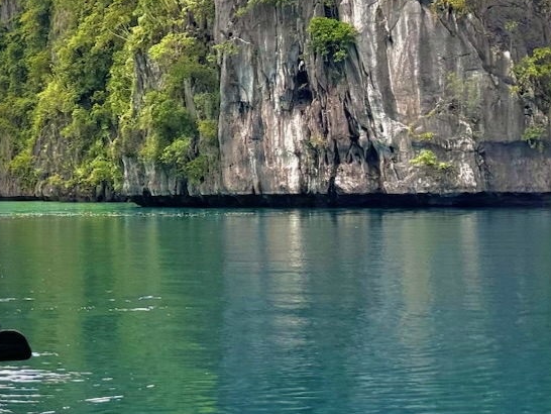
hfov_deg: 20.0
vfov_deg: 16.3
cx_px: -161
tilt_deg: +3.6
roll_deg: +0.1
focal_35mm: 90
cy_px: 100
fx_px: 1433
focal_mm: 6.76
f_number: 1.78
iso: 80
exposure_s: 1/275
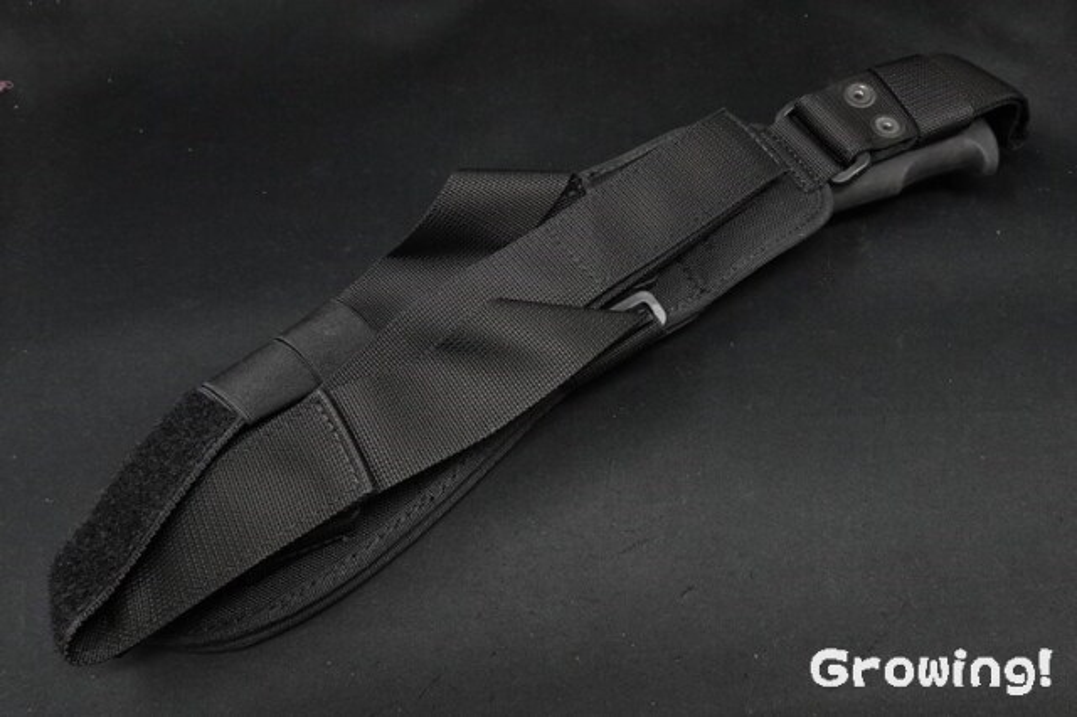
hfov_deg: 73.8
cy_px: 358
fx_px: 718
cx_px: 538
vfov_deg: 53.1
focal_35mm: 24
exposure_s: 1/30
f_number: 8
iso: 1250
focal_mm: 9
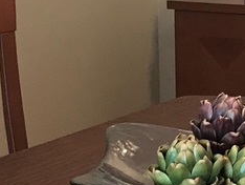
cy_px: 42
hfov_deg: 11.2
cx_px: 334
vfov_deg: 8.6
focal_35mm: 172
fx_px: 1219
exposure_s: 1/24
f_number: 1.8
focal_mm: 3.99
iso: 40
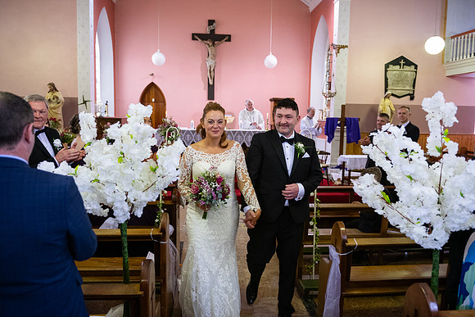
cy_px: 158
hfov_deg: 65.5
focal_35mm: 28
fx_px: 370
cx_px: 238
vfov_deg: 46.4
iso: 1250
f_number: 3.5
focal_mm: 28
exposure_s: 1/160
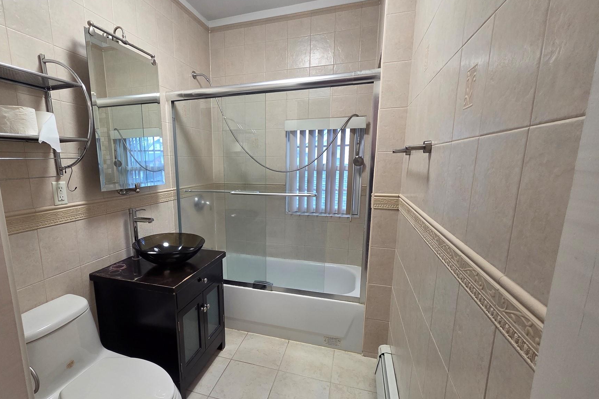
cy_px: 211
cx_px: 251
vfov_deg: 73.7
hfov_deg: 95.9
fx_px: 266
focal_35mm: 16
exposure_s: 1/60
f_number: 2.2
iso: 250
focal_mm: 2.2
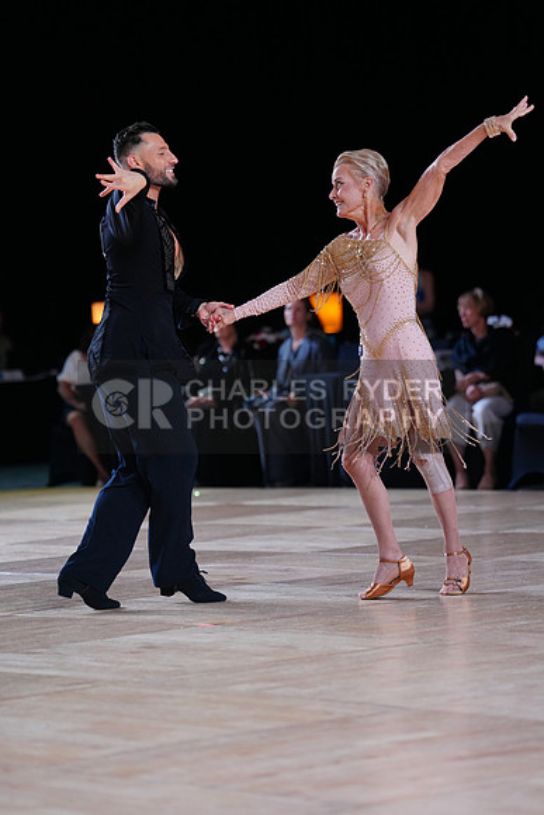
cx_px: 272
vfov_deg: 15.0
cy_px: 408
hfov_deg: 10.0
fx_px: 3103
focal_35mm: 137
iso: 1250
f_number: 2.8
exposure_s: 1/800
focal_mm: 137
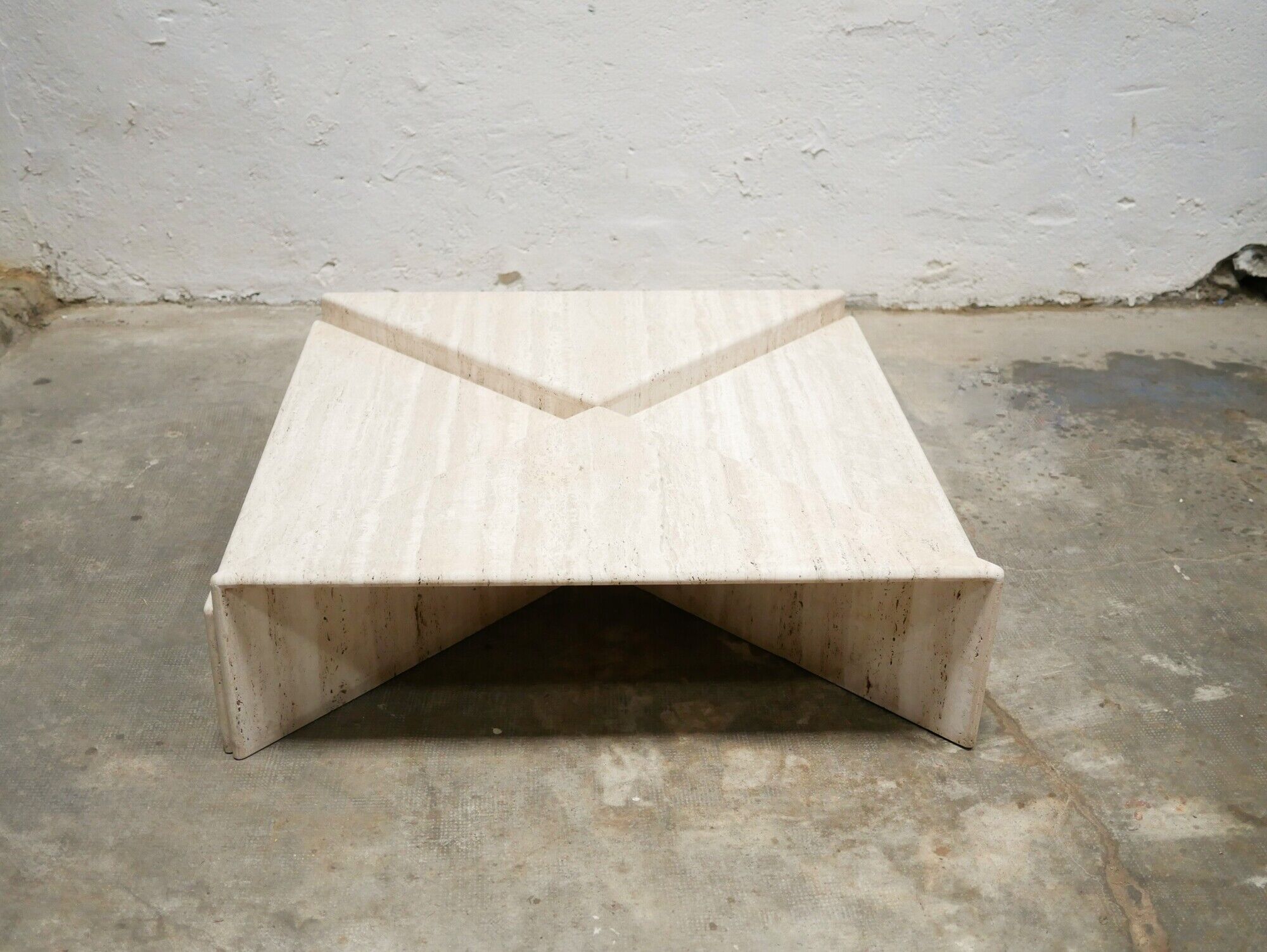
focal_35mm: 40
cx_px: 634
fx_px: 1465
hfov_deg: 46.8
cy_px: 476
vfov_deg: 36.0
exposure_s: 1/60
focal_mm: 20
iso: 1000
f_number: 1.7
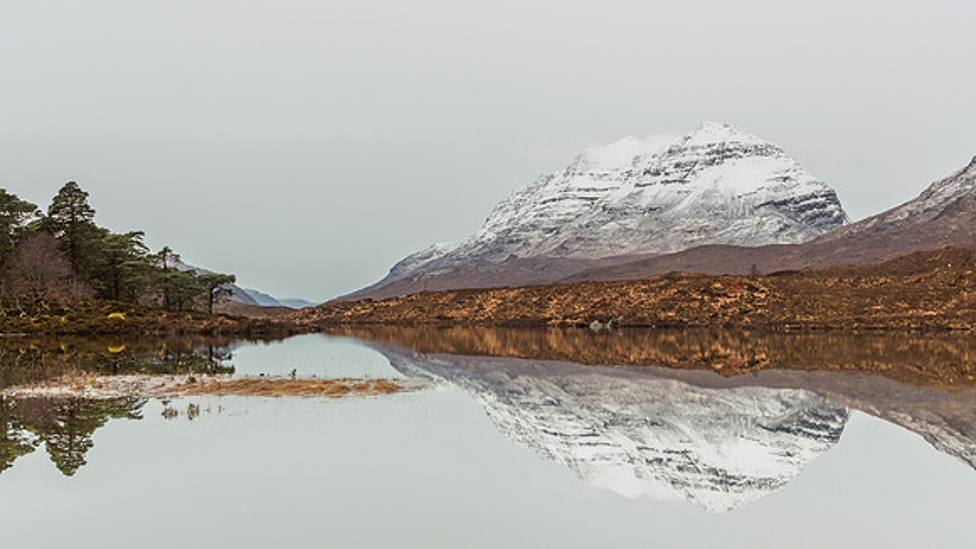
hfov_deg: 44.8
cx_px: 488
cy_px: 274
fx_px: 1184
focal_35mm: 46
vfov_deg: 26.1
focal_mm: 21
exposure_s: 3.2
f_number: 8
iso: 200
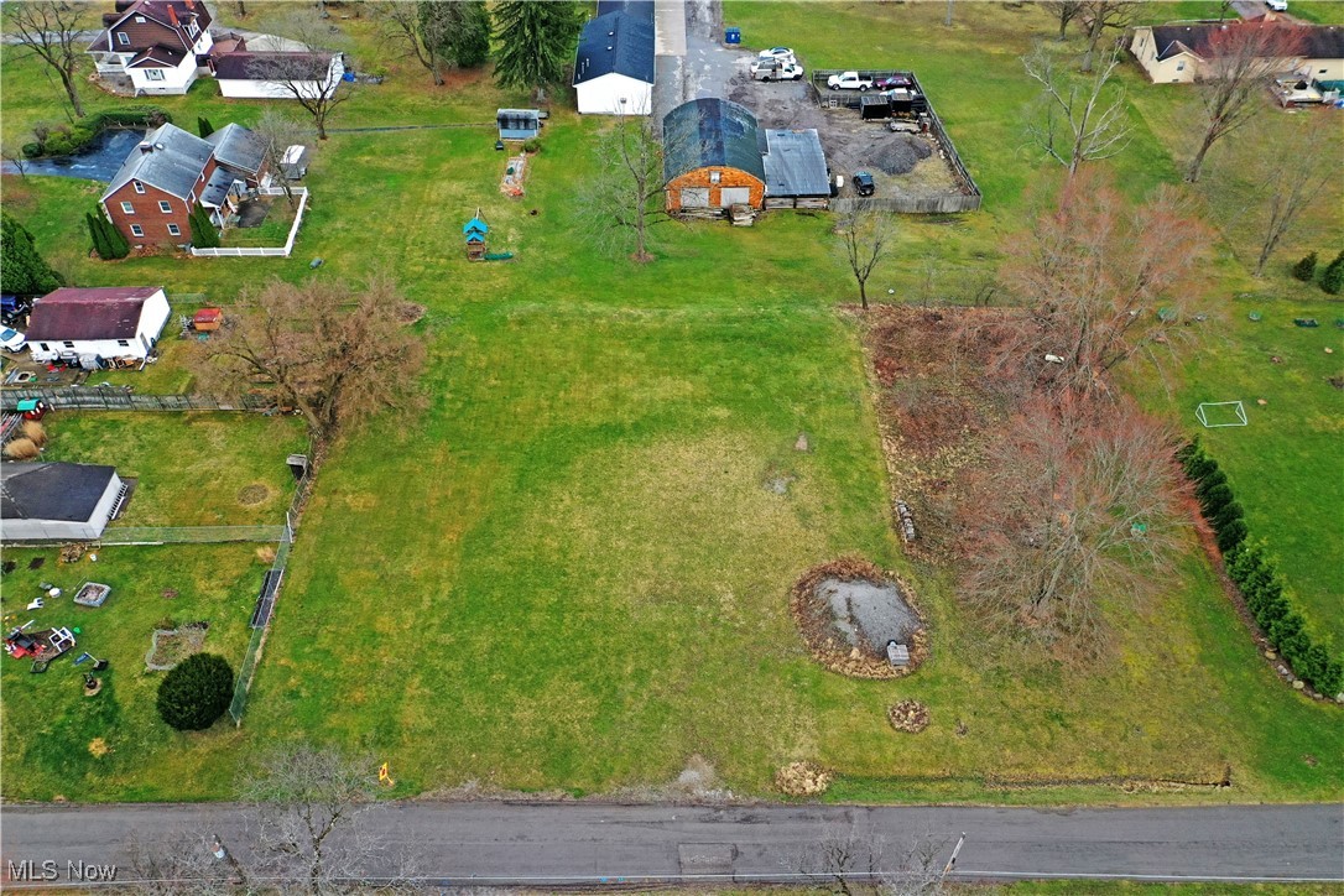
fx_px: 1045
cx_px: 672
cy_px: 448
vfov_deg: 46.4
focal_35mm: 28
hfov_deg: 65.5
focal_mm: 10.26
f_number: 4.5
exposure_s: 1/120
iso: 400
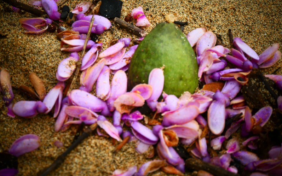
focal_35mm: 90
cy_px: 85
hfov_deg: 23.0
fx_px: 692
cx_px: 141
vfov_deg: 14.5
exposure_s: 1/320
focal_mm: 32.2
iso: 200
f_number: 5
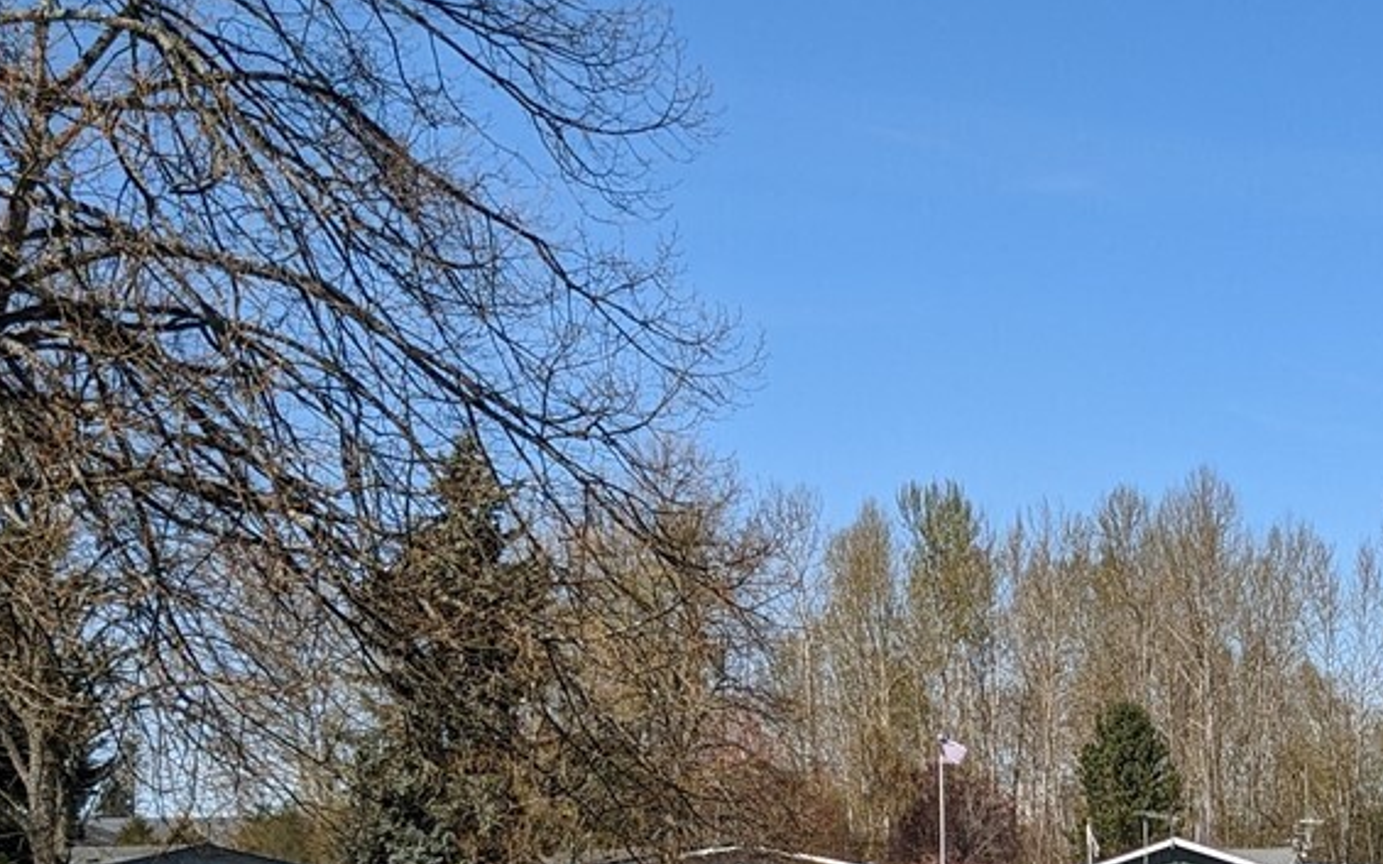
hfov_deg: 24.0
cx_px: 1498
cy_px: 999
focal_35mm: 81
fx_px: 3053
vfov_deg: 15.6
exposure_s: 1/4695
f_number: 1.73
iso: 52
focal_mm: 4.38
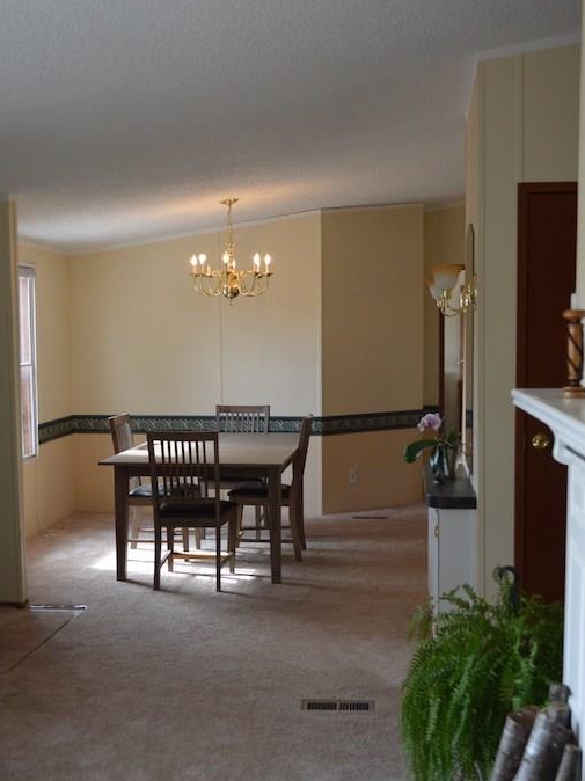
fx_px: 1037
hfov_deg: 31.5
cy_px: 437
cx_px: 294
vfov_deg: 41.2
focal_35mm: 46
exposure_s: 1/500
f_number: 4.5
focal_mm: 28
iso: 1400
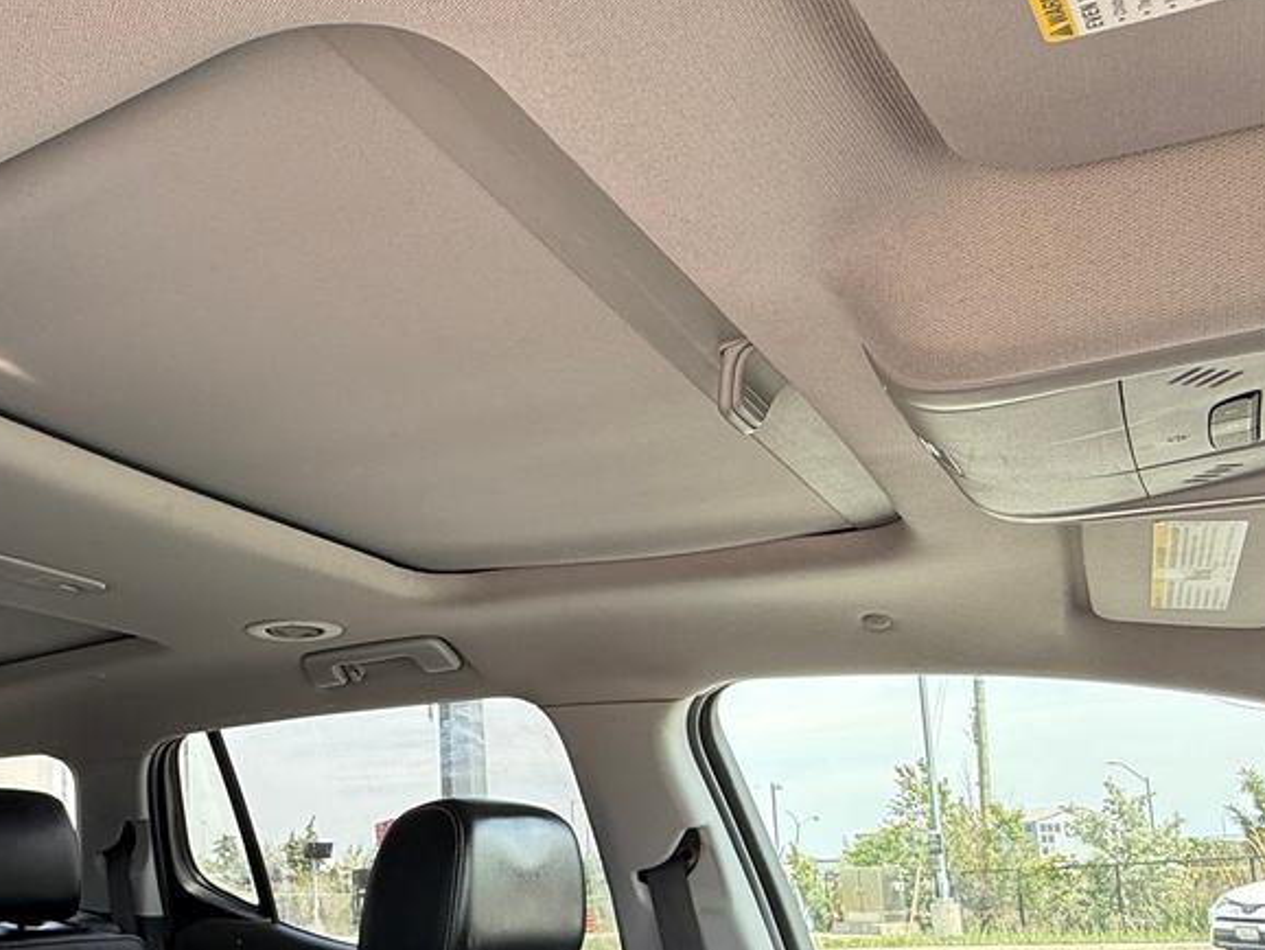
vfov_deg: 43.4
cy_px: 757
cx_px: 315
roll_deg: +1.5
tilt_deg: +6.2
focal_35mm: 31
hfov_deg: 55.5
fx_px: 1133
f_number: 2.2
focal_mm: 2.22
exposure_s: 1/168
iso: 64
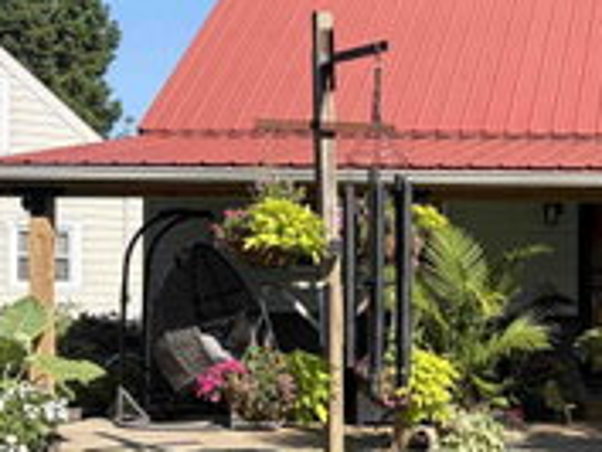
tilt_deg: -0.2
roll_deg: +0.7
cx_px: 667
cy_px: 319
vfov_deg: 19.6
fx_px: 1305
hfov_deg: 24.2
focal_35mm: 75
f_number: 1.6
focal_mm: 5.96
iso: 50
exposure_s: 1/1799
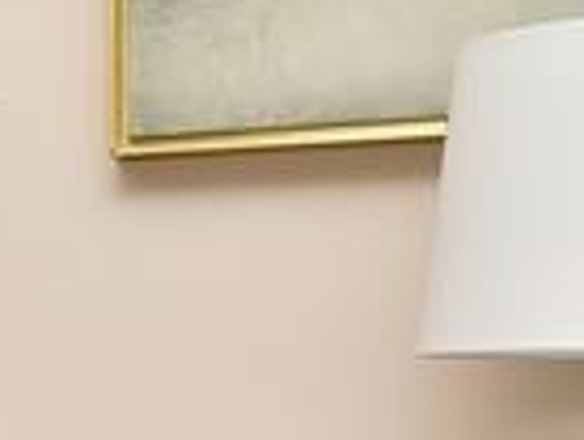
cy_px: 472
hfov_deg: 12.9
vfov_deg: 12.1
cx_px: -770
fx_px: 2045
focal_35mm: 121
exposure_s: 1/60
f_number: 10
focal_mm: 17
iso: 400
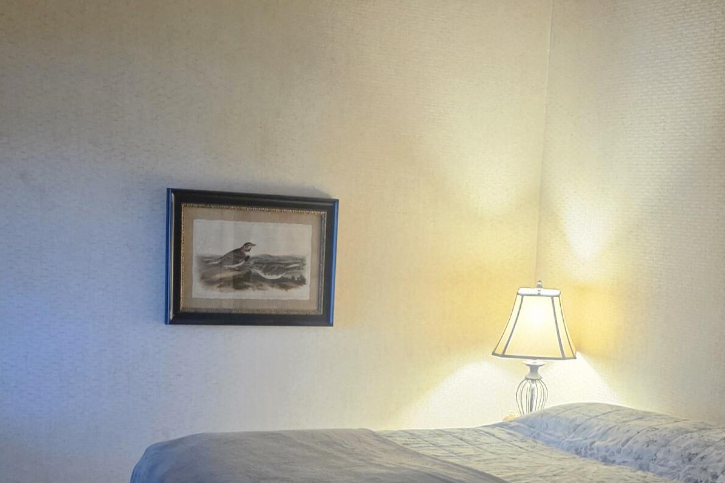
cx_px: 406
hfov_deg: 33.4
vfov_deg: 21.9
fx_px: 1208
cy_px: 464
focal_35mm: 60
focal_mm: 6.5
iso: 800
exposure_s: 1/120
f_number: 1.4
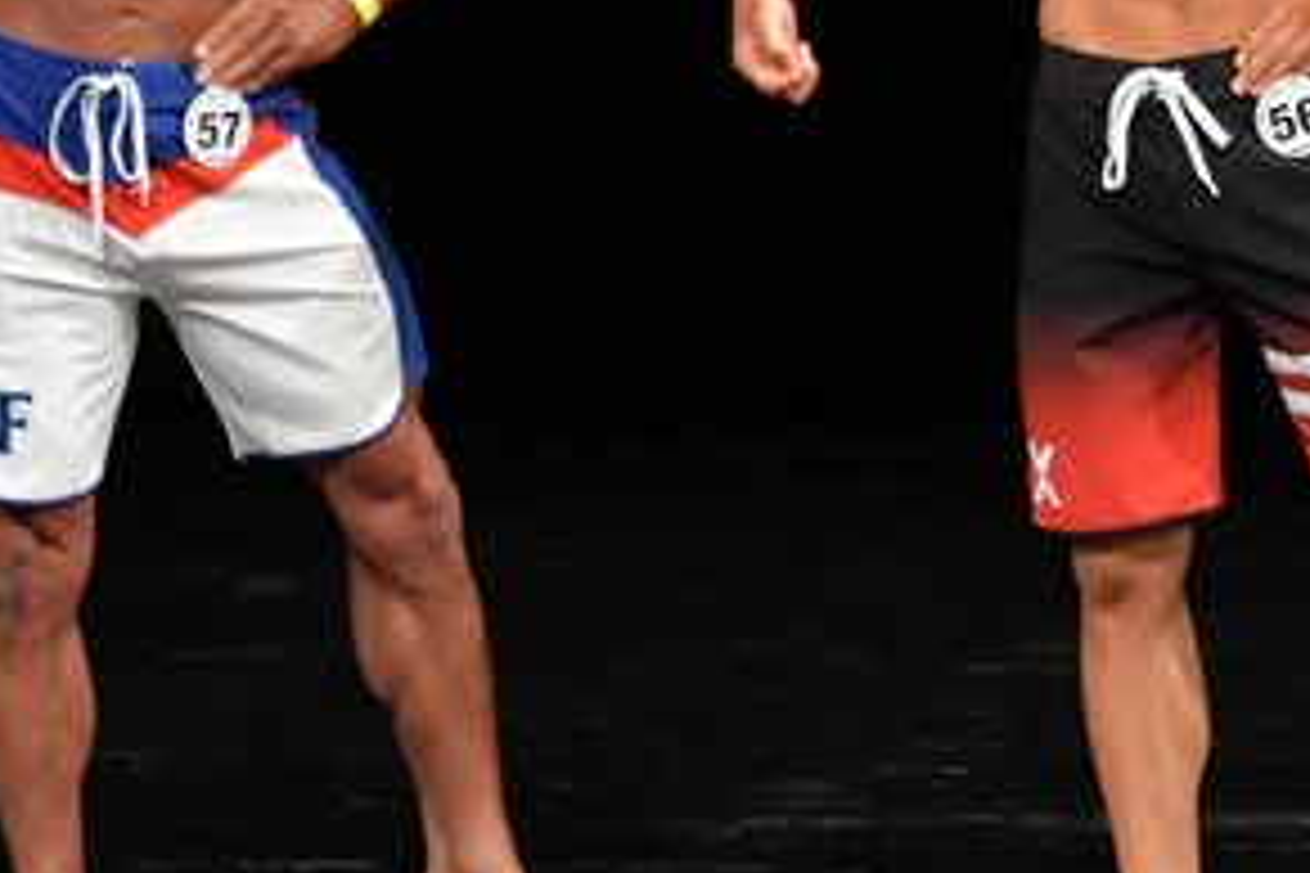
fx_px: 26198
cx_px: 1344
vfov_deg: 1.9
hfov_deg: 2.9
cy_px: 144
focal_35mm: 720
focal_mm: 180
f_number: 5.6
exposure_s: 1/400
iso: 3200
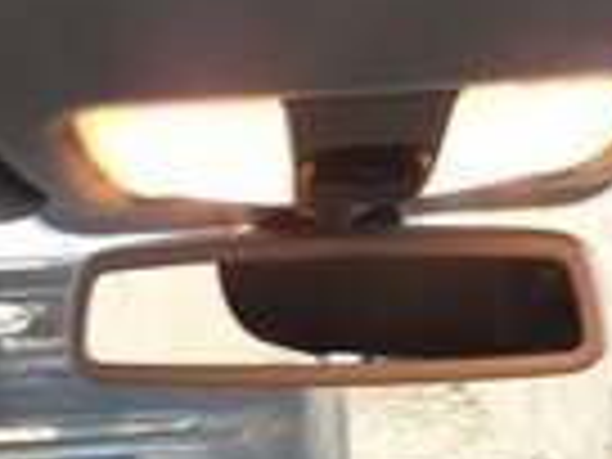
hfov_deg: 14.5
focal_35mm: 136
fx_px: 2404
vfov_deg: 10.1
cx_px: 216
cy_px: 916
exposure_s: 1/33
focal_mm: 3.7
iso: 200
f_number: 1.9
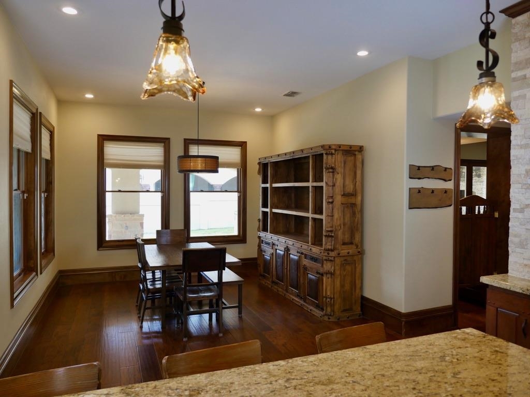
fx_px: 367
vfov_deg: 56.8
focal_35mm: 24
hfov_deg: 71.6
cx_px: 265
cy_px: 198
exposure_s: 1/80
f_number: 2.8
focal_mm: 12
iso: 200
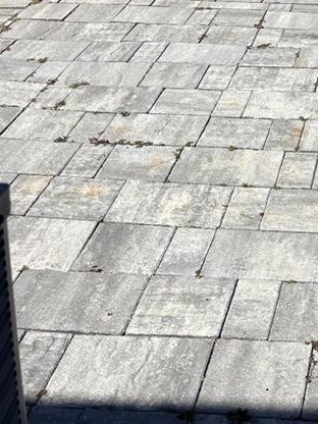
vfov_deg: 23.4
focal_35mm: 75
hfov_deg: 18.8
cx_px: 356
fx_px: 919
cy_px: -103
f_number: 1.6
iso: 50
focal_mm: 5.96
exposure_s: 1/4854
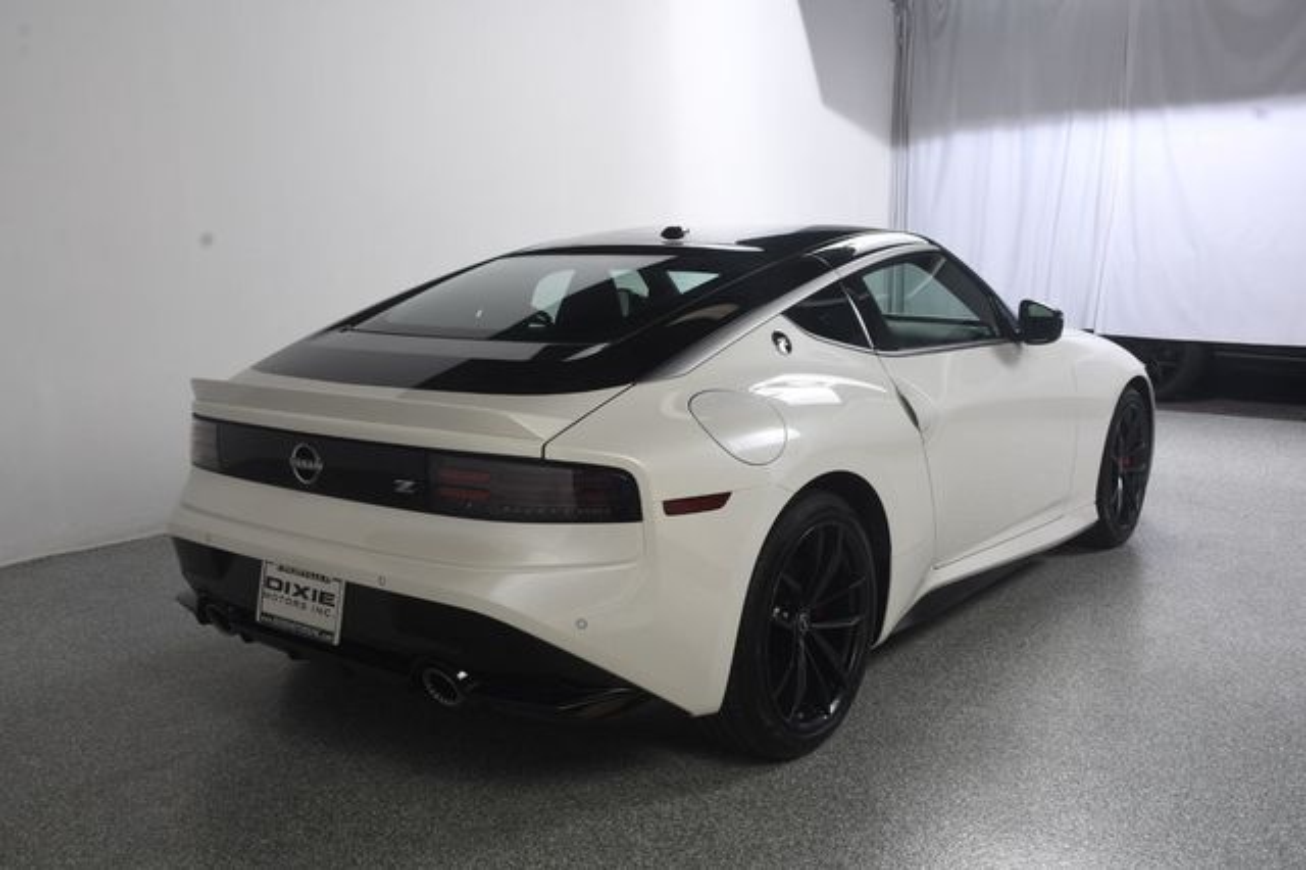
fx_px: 1233
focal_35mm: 34
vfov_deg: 38.8
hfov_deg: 55.8
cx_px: 653
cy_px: 435
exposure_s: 1/160
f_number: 11
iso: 100
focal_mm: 23
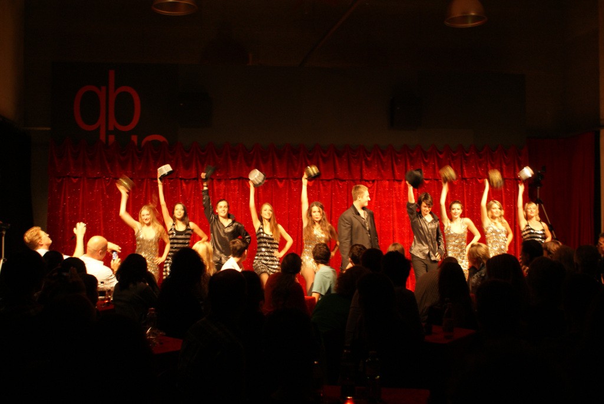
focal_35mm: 39
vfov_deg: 34.3
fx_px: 655
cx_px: 302
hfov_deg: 49.5
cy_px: 202
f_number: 4.5
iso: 400
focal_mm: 26
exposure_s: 1/15
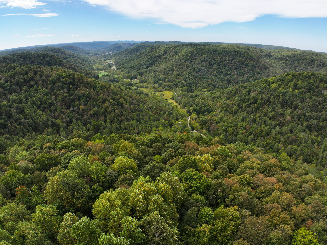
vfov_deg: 56.8
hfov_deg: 71.6
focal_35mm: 24
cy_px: 122
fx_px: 227
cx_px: 164
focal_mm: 12.29
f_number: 2.8
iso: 140
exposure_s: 1/1600
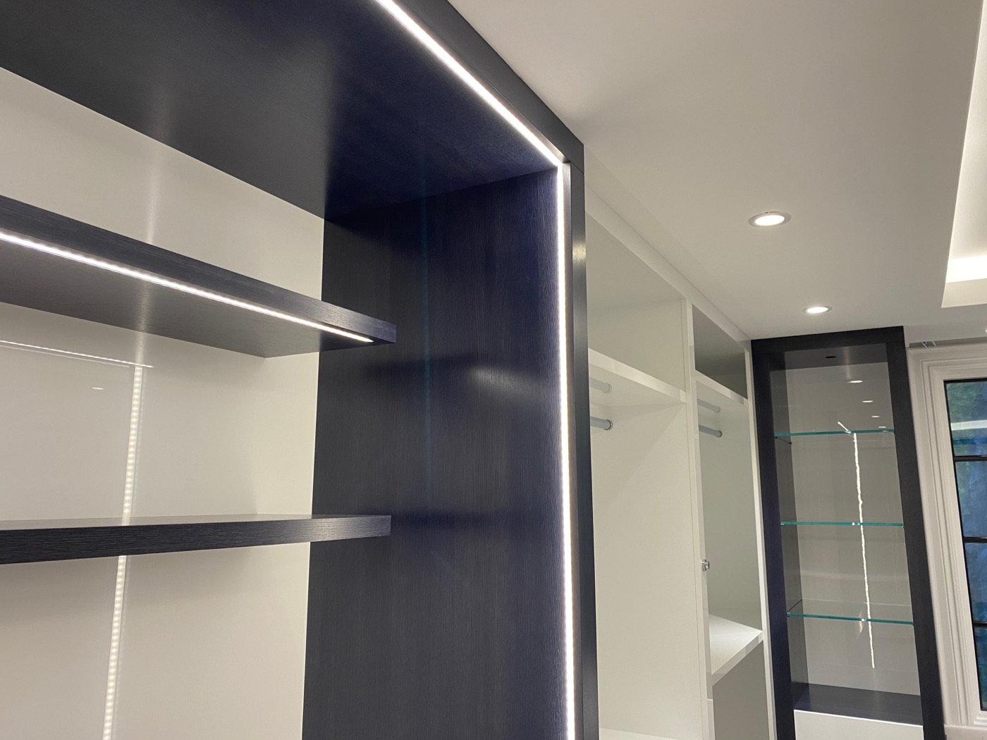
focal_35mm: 26
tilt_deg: +10.8
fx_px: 741
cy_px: 370
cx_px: 494
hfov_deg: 67.3
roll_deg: +0.4
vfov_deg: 53.1
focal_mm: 4.25
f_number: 1.8
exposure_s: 1/60
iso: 100
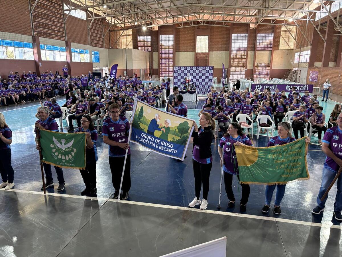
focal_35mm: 26
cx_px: 171
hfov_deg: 67.3
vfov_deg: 53.1
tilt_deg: -14.5
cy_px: 128
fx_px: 257
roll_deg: -0.5
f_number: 1.6
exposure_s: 1/60
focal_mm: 5.96
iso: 200
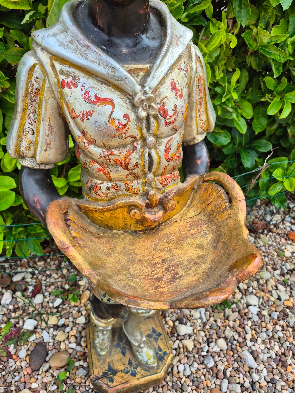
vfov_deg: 73.9
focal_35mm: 23
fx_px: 261
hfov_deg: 58.9
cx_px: 148
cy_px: 196
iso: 25
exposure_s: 1/470
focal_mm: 5.4
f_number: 1.8
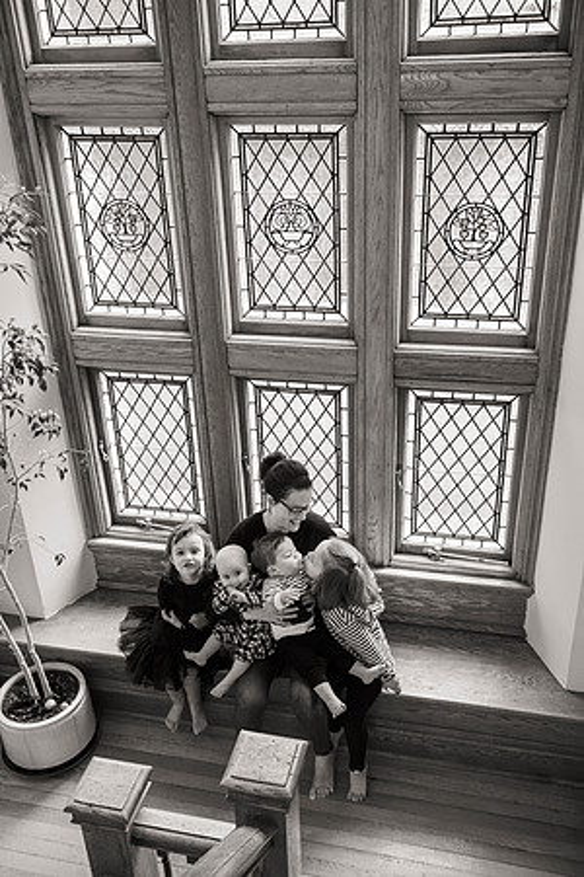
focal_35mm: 34
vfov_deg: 55.8
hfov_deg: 38.9
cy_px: 438
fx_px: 827
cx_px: 292
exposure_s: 1/80
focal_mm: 34
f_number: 3.5
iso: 2000
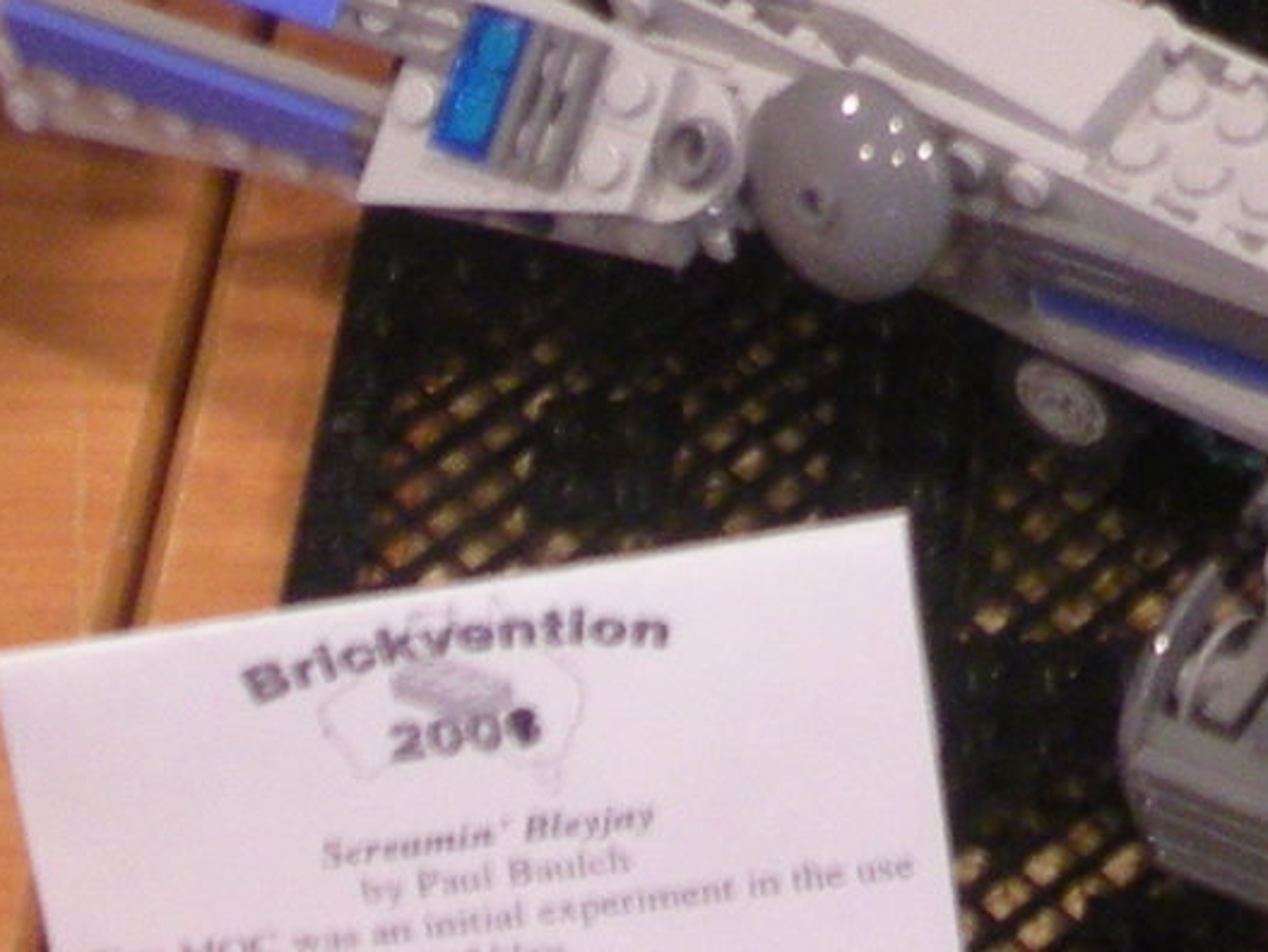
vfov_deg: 8.1
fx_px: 6305
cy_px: -1231
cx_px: 1838
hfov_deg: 11.1
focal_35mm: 172
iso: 150
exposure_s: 1/8
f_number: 2.8
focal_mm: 5.7
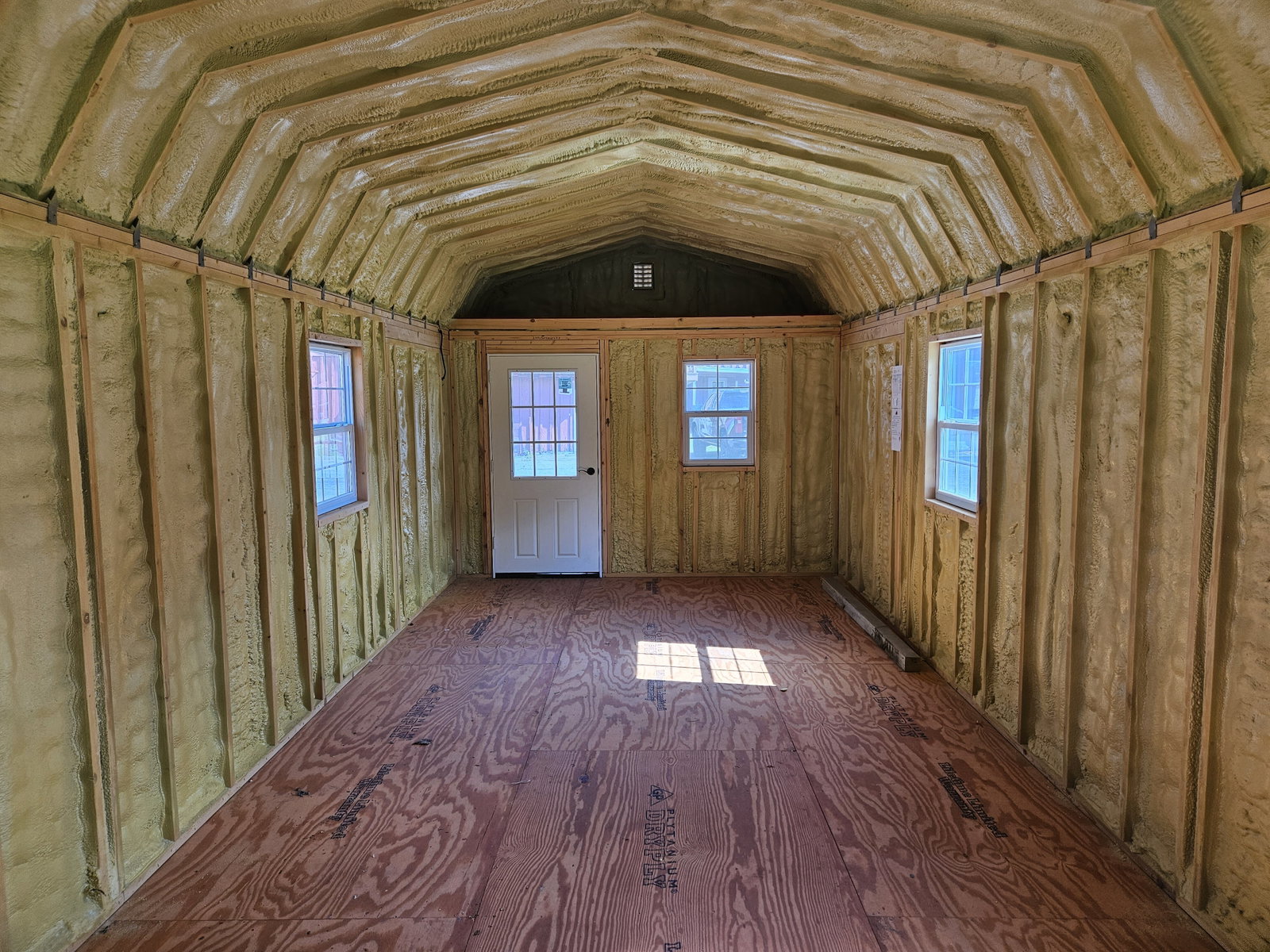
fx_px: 844
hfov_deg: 73.9
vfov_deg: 58.9
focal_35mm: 23
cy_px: 476
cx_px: 635
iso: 50
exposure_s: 1/120
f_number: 1.8
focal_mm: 5.4
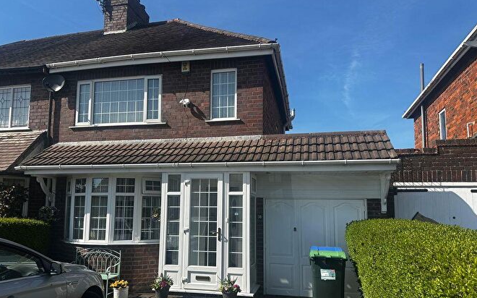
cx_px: 227
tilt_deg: +5.8
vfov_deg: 45.8
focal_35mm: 27
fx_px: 351
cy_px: 176
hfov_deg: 68.4
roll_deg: -1.0
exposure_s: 1/3472
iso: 80
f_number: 1.78
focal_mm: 6.86
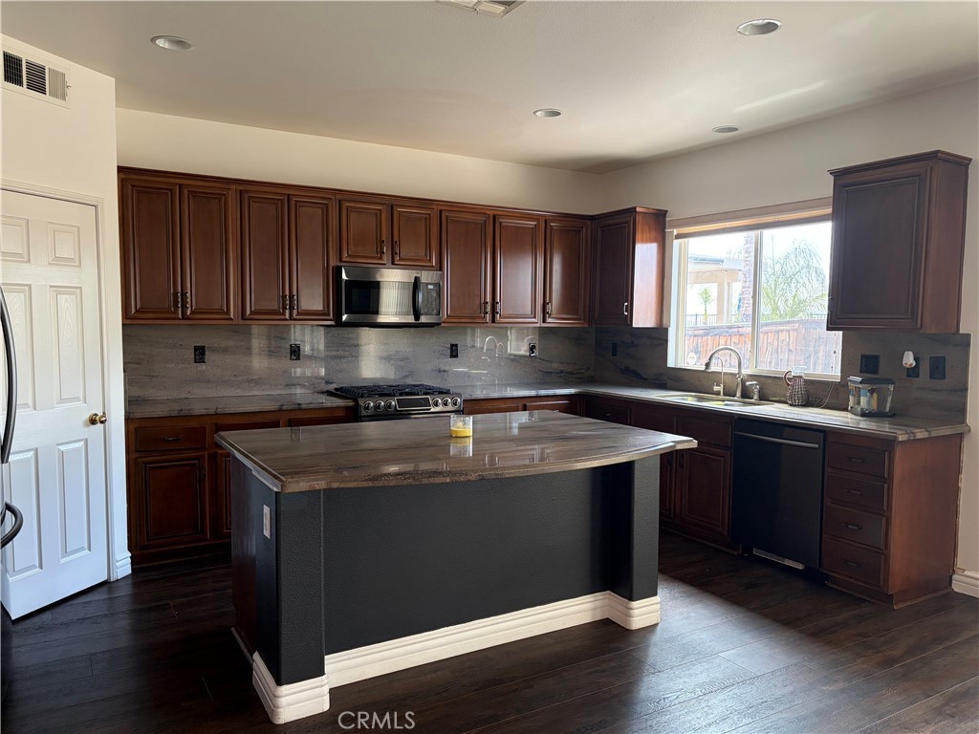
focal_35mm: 26
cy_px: 367
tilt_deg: -3.4
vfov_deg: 53.1
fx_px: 735
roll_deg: +0.3
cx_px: 490
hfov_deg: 67.3
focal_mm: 5.96
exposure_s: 1/120
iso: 200
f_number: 1.6
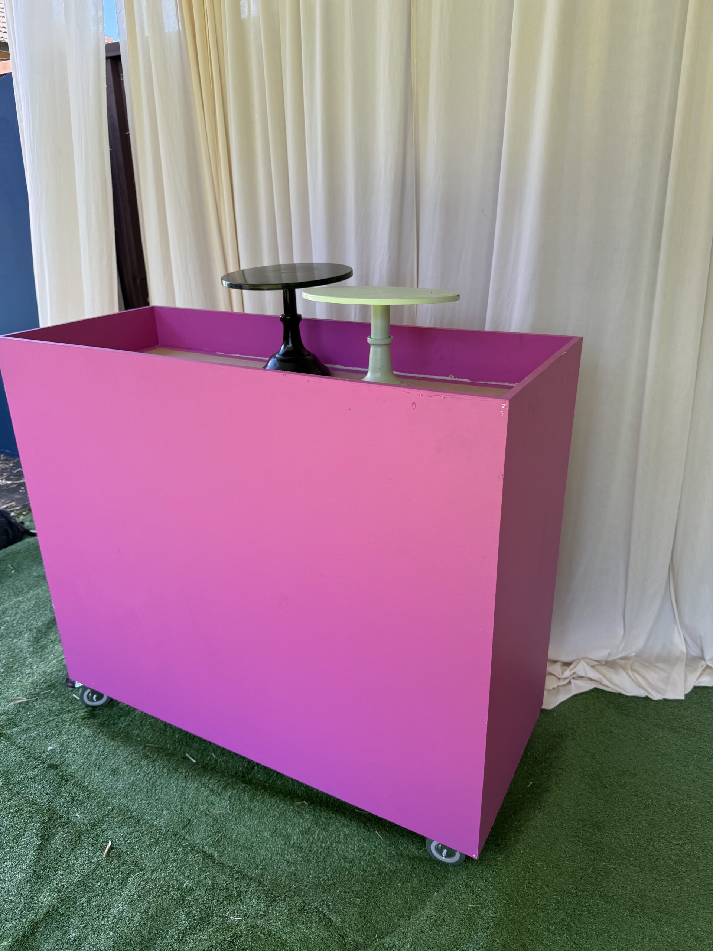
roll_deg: +2.5
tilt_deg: -22.0
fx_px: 659
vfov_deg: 71.6
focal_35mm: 24
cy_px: 476
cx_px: 356
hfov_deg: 56.8
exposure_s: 1/302
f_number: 1.78
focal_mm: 6.76
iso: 80
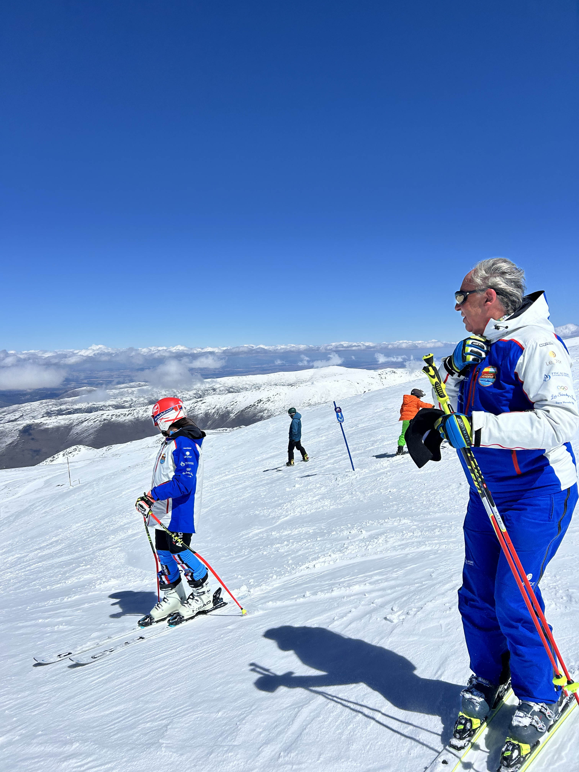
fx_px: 580
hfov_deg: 53.1
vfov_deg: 67.3
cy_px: 386
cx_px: 290
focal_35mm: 26
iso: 50
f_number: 1.5
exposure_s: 1/16393
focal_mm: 5.7
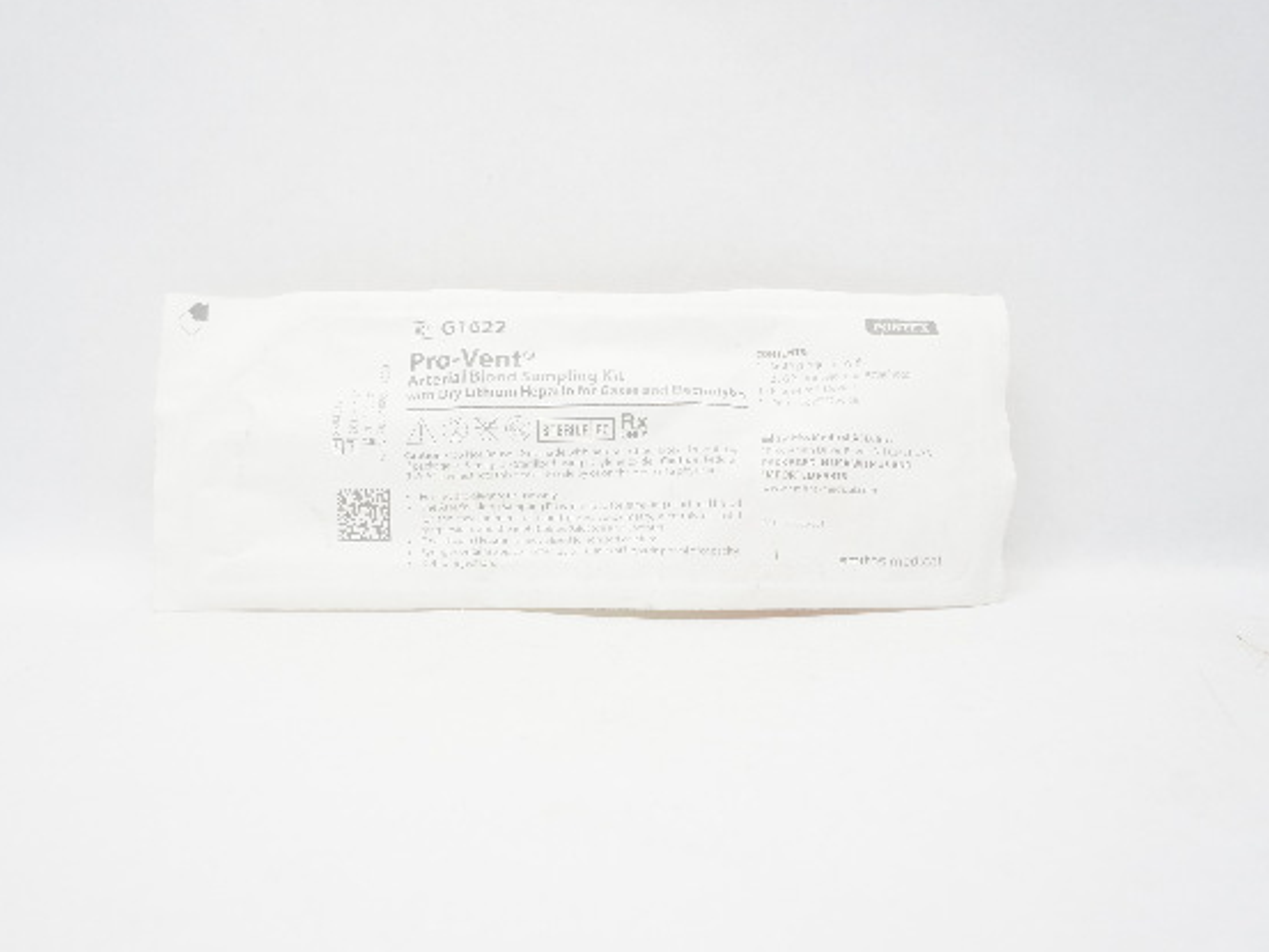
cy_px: 471
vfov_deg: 46.8
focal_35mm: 30
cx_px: 576
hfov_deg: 59.8
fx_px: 1100
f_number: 7.1
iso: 800
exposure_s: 1/50
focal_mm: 18
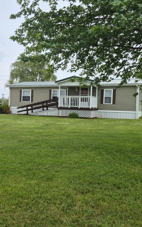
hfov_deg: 37.9
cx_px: 48
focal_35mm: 33
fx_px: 204
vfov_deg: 58.1
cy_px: 114
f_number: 1.8
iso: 25
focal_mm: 5.4
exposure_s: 1/1512
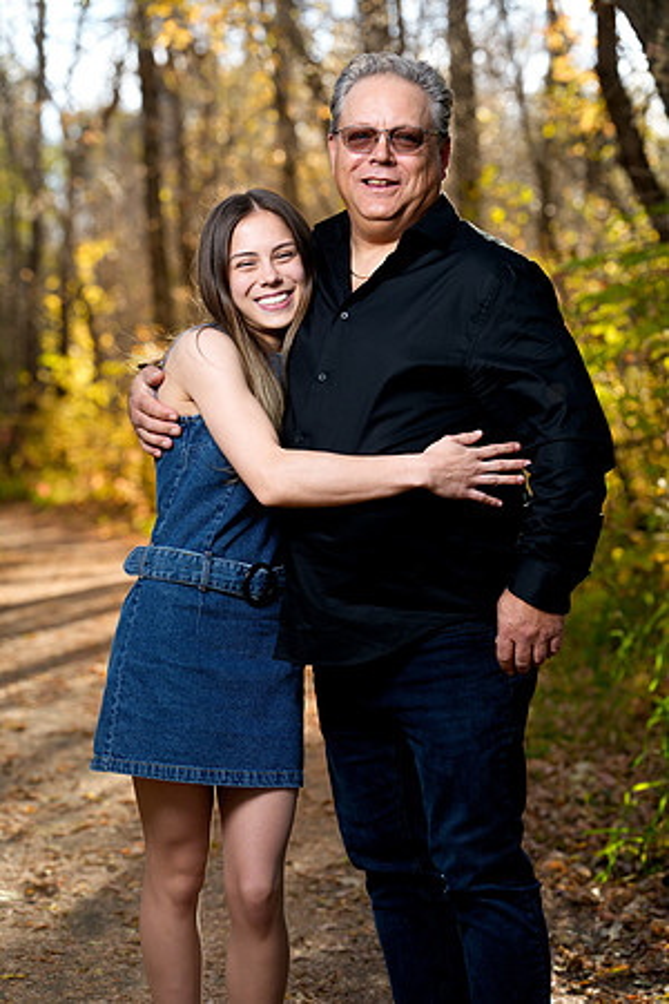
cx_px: 334
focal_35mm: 83
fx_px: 2313
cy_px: 502
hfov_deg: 16.5
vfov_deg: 24.5
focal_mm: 83
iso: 400
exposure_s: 1/160
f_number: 3.5
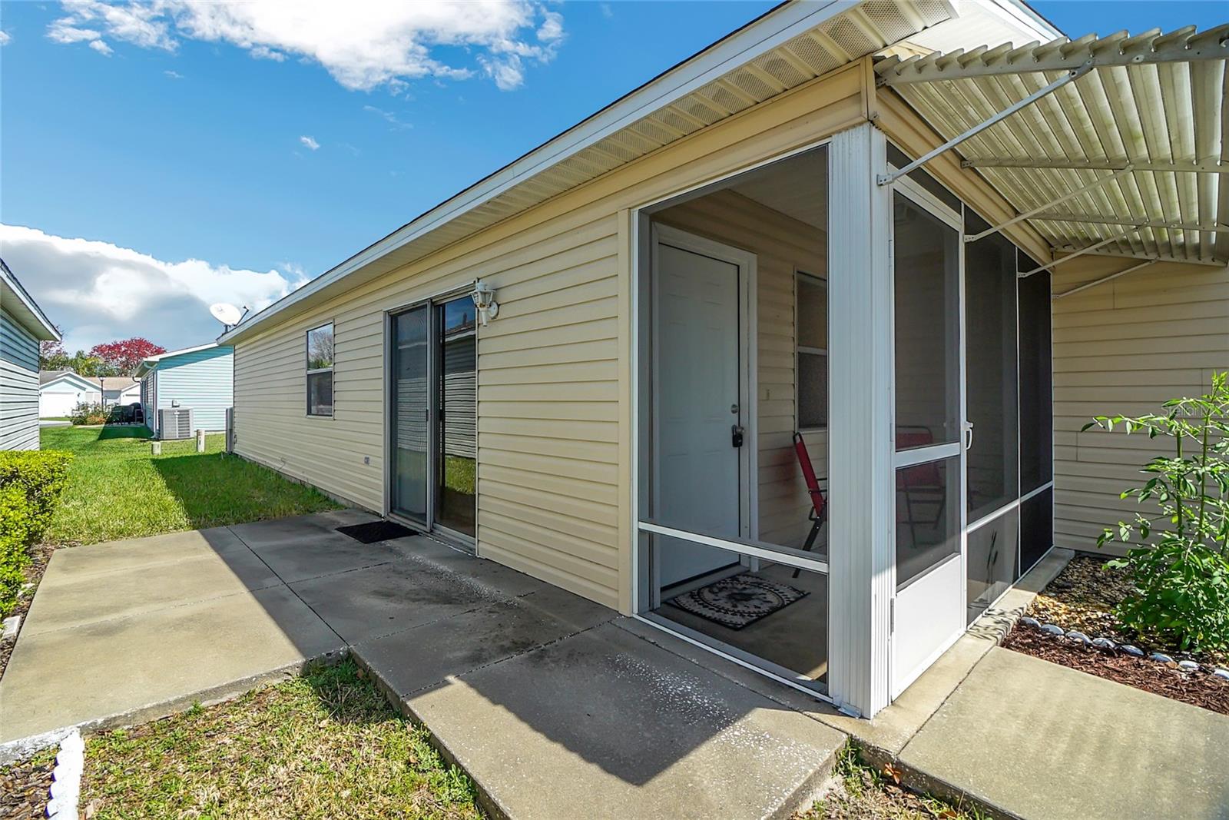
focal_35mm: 15
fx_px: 512
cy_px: 410
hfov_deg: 100.4
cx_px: 614
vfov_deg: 77.3
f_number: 9
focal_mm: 10
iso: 320
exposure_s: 1/640
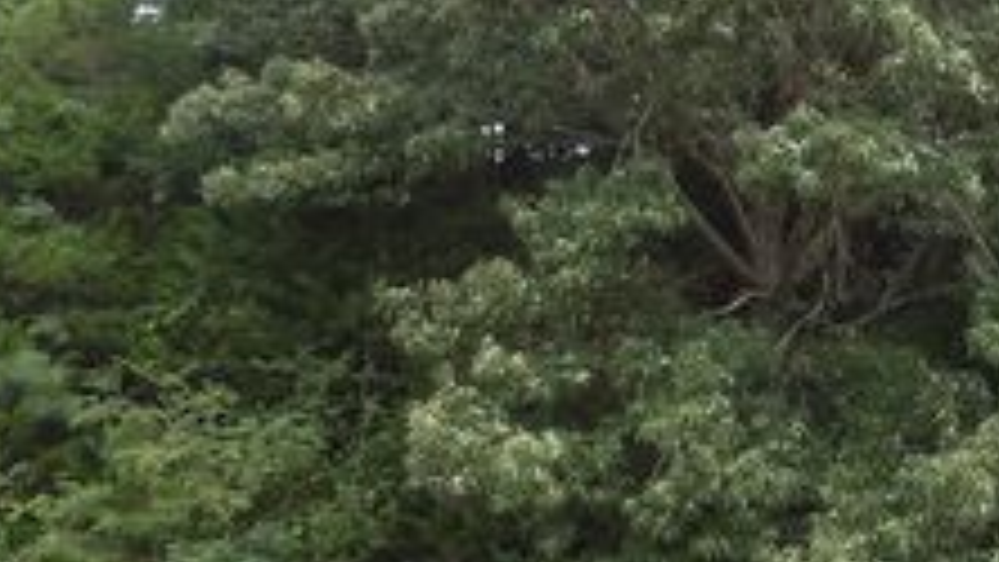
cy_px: 187
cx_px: 850
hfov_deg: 34.0
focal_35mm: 59
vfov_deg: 20.3
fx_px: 1563
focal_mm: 4.3
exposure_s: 1/322
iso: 100
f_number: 3.2
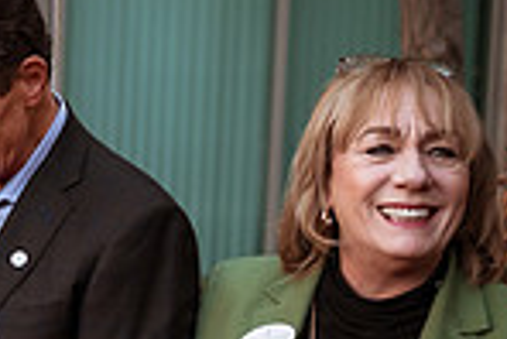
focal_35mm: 137
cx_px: -394
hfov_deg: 13.5
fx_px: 1931
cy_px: 207
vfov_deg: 10.0
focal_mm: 35
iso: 200
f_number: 1.8
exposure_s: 1/250
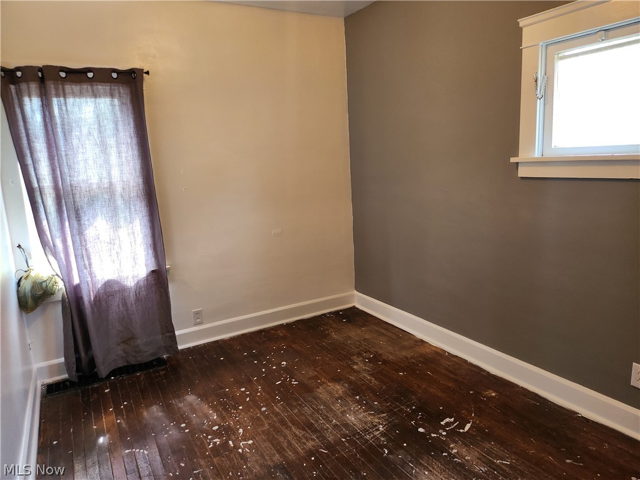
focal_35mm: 24
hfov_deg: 71.6
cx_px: 320
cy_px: 240
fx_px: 444
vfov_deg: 56.8
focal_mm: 5
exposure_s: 1/120
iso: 250
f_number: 1.8
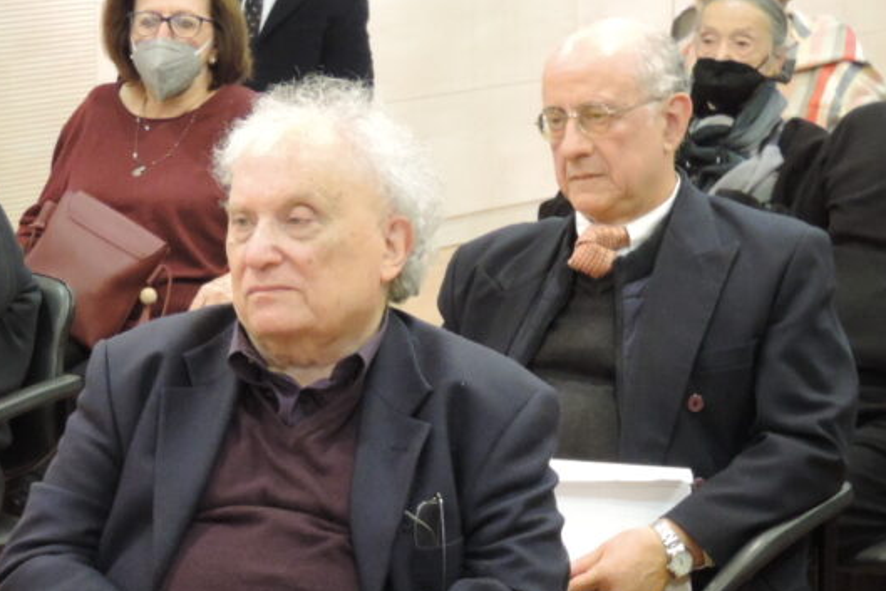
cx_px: 327
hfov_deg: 13.6
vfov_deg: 9.1
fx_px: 3717
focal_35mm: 151
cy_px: 479
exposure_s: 1/13
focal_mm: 13.3
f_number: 3.9
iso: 800
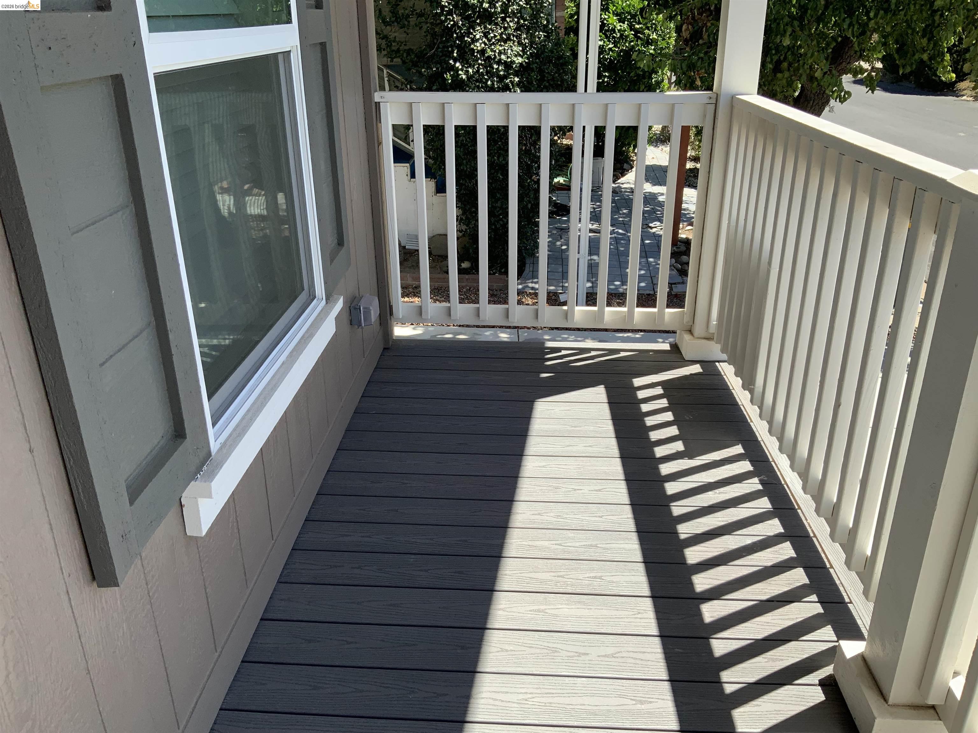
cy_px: 366
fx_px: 819
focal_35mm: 29
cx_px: 489
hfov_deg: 61.7
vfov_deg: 48.2
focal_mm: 3
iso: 16
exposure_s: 1/674
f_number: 1.8
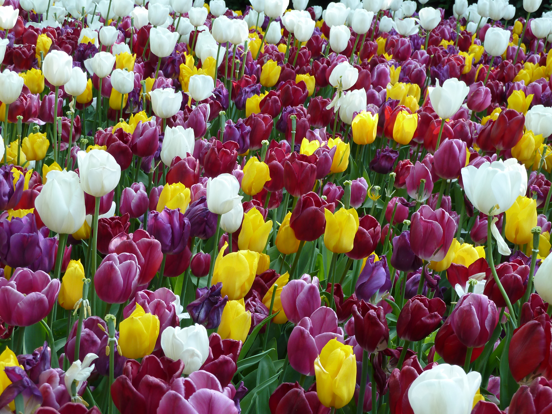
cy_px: 207
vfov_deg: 24.8
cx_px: 276
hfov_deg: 32.7
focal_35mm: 59
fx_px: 941
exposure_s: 1/80
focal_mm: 9.7
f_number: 3.9
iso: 80
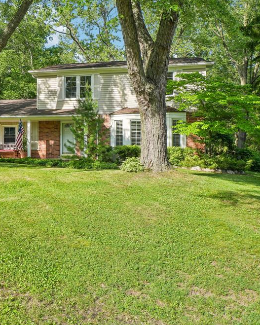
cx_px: 96
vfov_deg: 51.5
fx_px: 337
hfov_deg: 41.9
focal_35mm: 35
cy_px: 165
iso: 100
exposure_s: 1/125
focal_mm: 16
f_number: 8
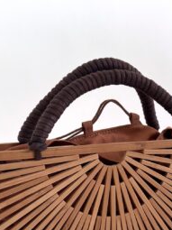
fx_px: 358
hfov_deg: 27.0
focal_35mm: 54
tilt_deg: -13.0
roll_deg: -1.3
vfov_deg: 34.4
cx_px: 104
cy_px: 186
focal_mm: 6.86
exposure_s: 1/121
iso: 100
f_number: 1.78
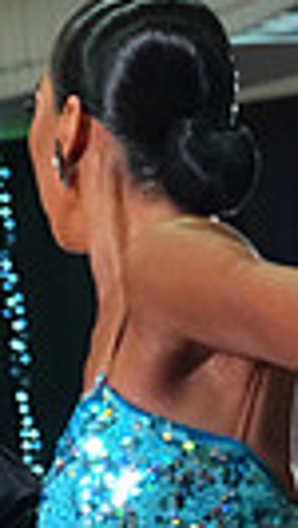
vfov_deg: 6.0
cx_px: 213
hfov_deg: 3.4
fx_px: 4949
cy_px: 838
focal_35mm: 353
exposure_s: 1/400
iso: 8000
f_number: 5
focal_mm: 77
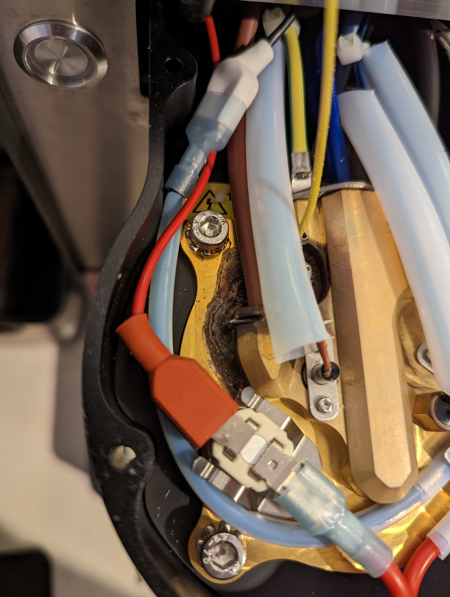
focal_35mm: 24
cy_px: 298
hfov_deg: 56.9
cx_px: 225
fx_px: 415
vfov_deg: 71.5
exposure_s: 1/60
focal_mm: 6.81
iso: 828
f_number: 1.85
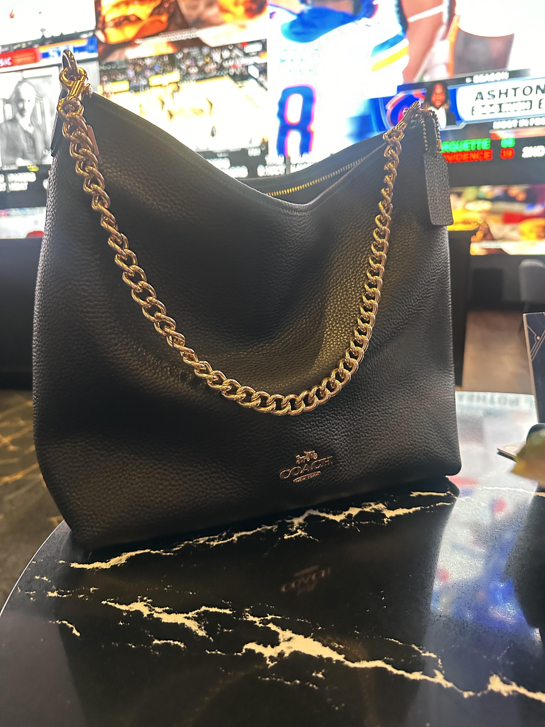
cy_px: 364
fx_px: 504
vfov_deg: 71.6
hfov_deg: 56.8
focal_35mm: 24
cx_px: 272
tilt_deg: -11.5
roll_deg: +0.0
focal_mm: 6.86
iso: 1000
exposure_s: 1/42
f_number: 1.78
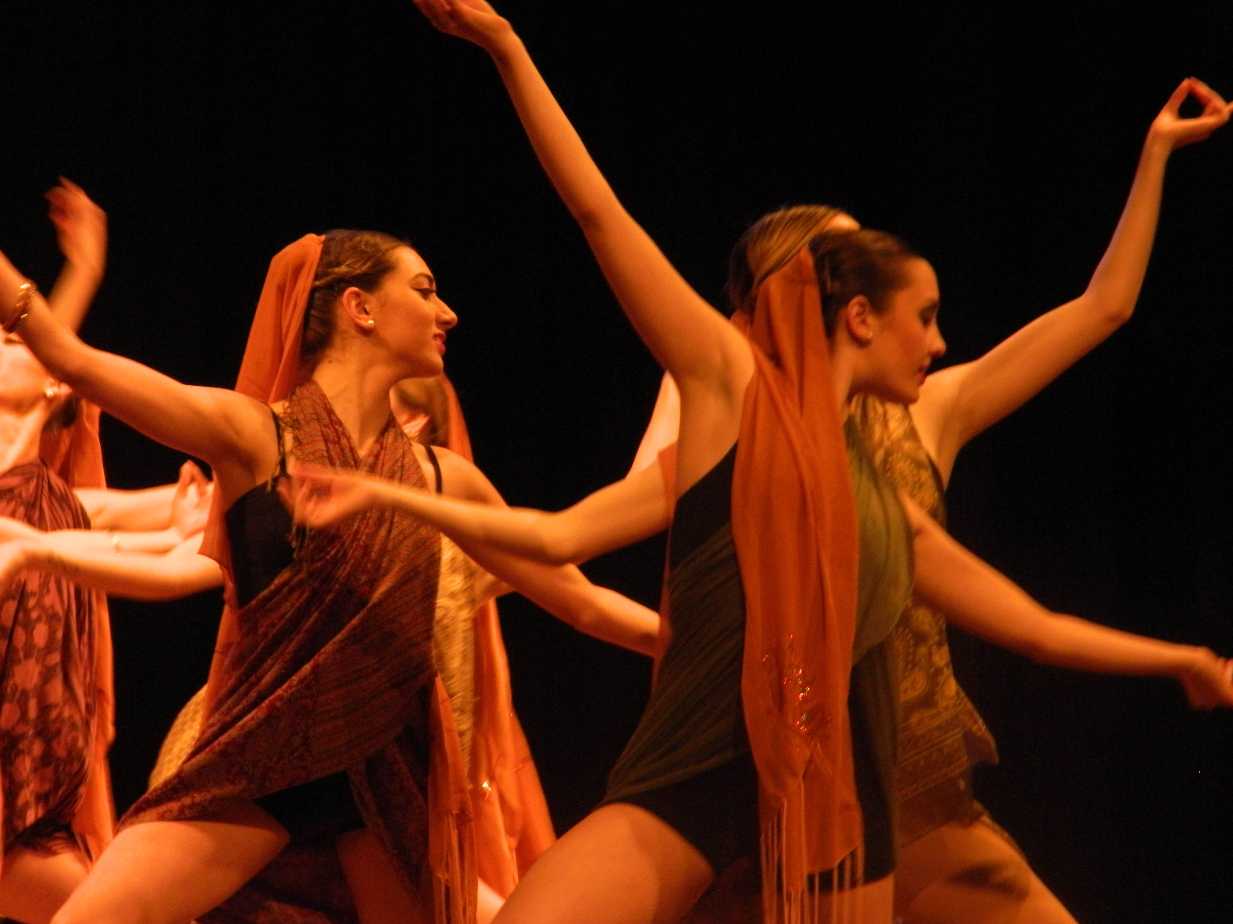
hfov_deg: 9.0
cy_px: 462
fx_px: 7872
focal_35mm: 221
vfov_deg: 6.7
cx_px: 616
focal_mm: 39.7
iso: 400
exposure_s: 1/8
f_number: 5.4
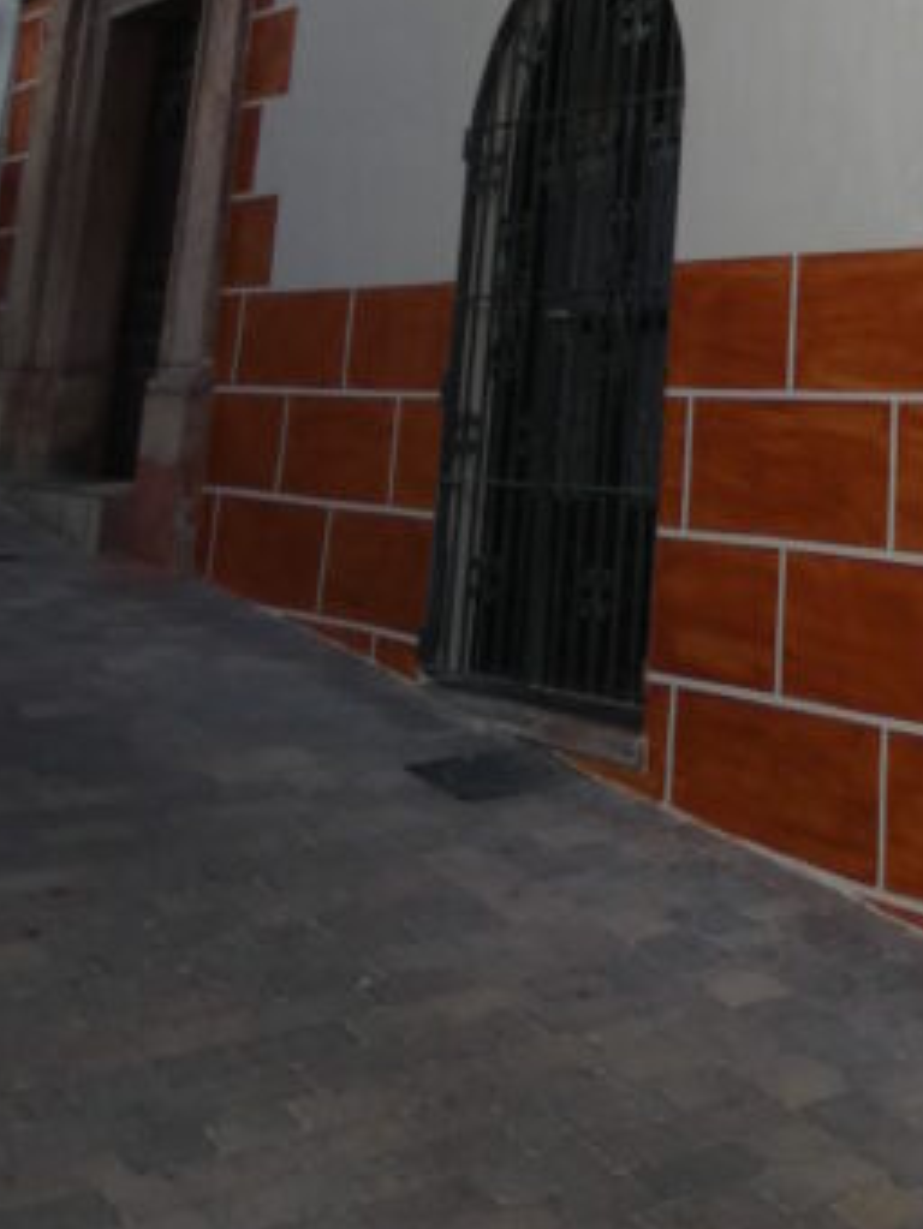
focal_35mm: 60
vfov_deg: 26.9
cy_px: -382
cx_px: 1154
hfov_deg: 22.2
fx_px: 2132
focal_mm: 3.6
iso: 80
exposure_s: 1/1000
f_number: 2.8
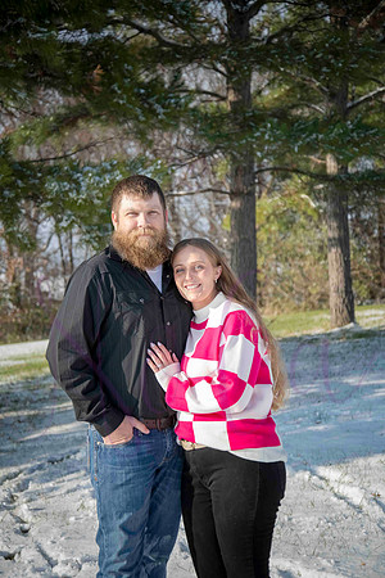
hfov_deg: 20.9
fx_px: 1043
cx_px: 192
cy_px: 289
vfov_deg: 31.0
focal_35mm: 65
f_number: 4.5
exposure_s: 1/2500
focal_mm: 65
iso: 800
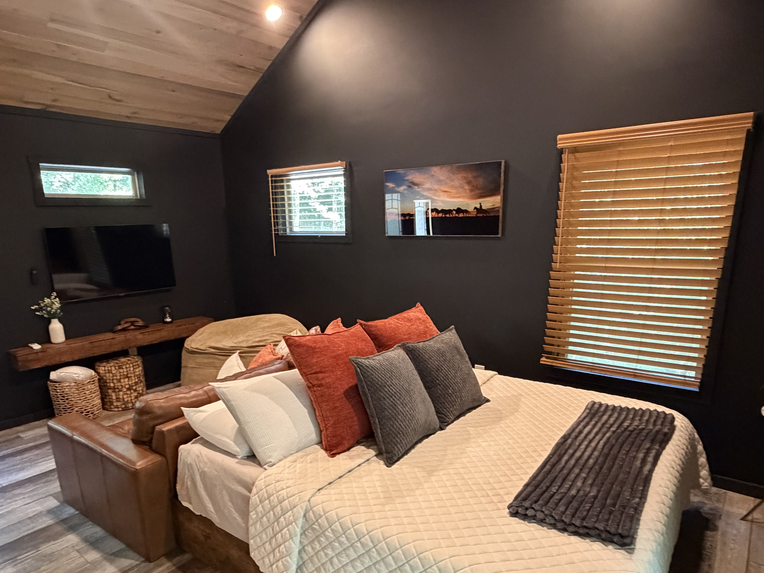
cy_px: 348
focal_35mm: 23
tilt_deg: -14.9
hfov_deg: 73.9
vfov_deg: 58.3
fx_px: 508
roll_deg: +0.9
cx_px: 367
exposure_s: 1/60
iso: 800
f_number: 2.2
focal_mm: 2.22
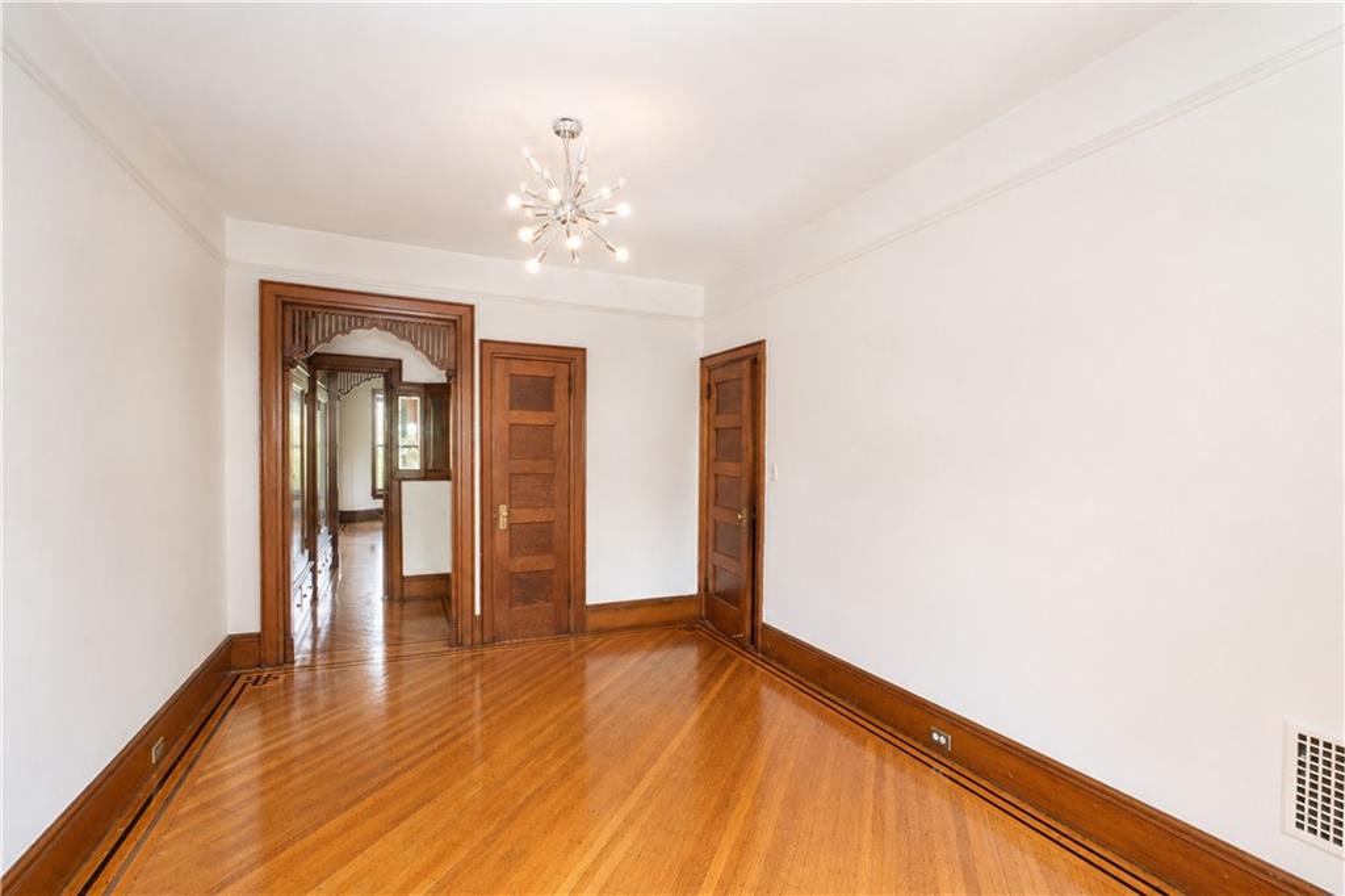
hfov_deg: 100.4
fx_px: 560
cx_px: 672
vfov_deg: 77.3
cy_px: 448
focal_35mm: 15
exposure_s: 1/80
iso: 2000
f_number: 8
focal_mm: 10
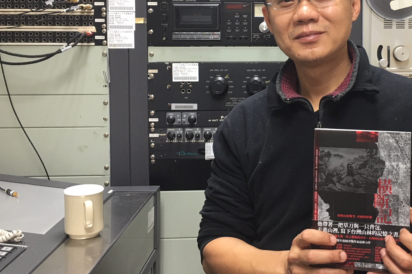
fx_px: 584
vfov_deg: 26.2
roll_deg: +0.2
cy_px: 74
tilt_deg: -3.1
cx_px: 311
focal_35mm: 51
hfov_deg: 37.9
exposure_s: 1/15
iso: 40
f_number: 2.2
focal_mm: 4.15
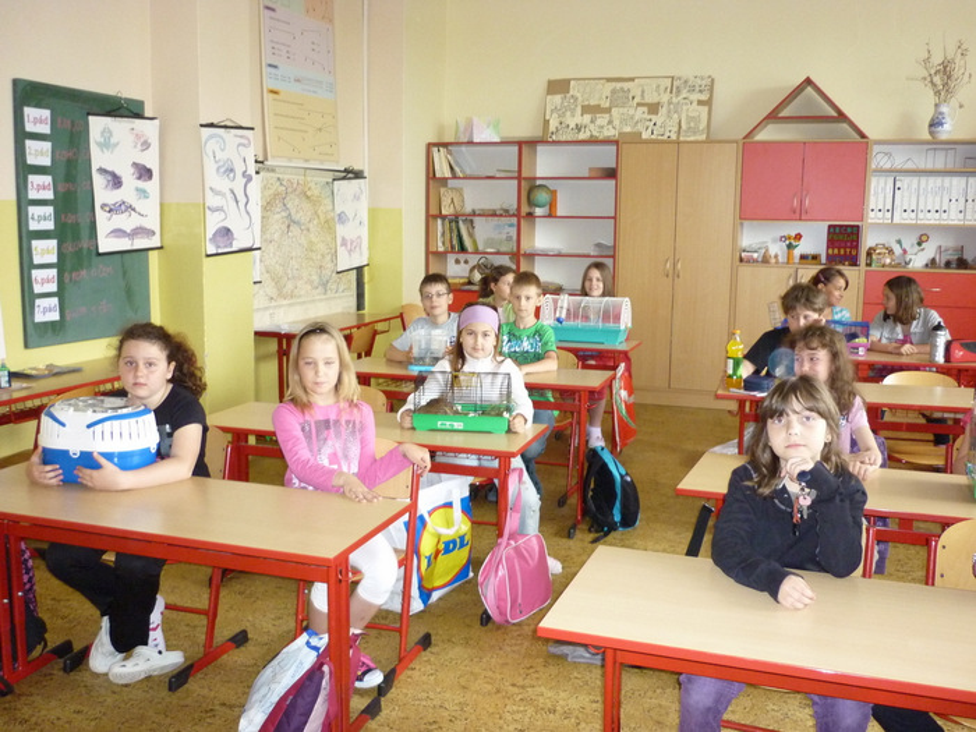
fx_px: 930
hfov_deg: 55.4
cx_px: 488
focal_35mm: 33
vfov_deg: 42.9
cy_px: 366
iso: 400
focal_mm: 5.5
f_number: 2.8
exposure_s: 1/30
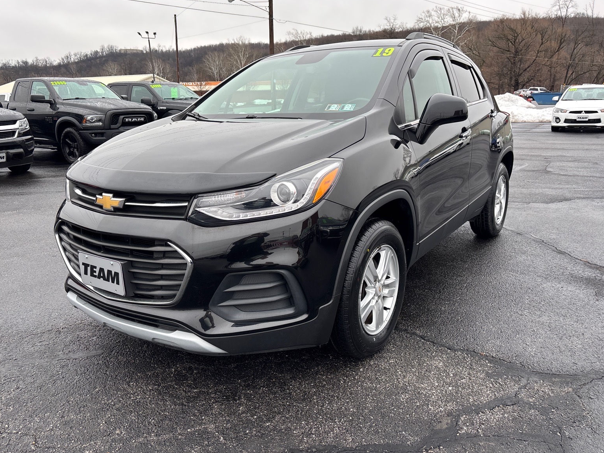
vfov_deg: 51.4
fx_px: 471
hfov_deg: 65.3
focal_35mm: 27
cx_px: 293
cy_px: 223
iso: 40
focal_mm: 5.96
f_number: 1.6
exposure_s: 1/173
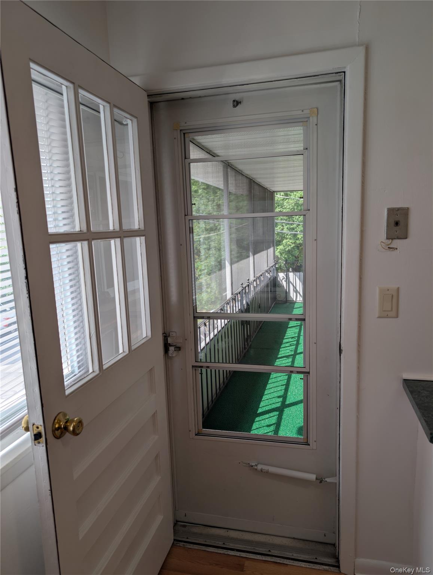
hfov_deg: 56.9
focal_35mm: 24
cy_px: 288
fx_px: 399
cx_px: 216
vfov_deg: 71.5
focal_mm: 6.9
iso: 23
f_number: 1.68
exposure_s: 1/167
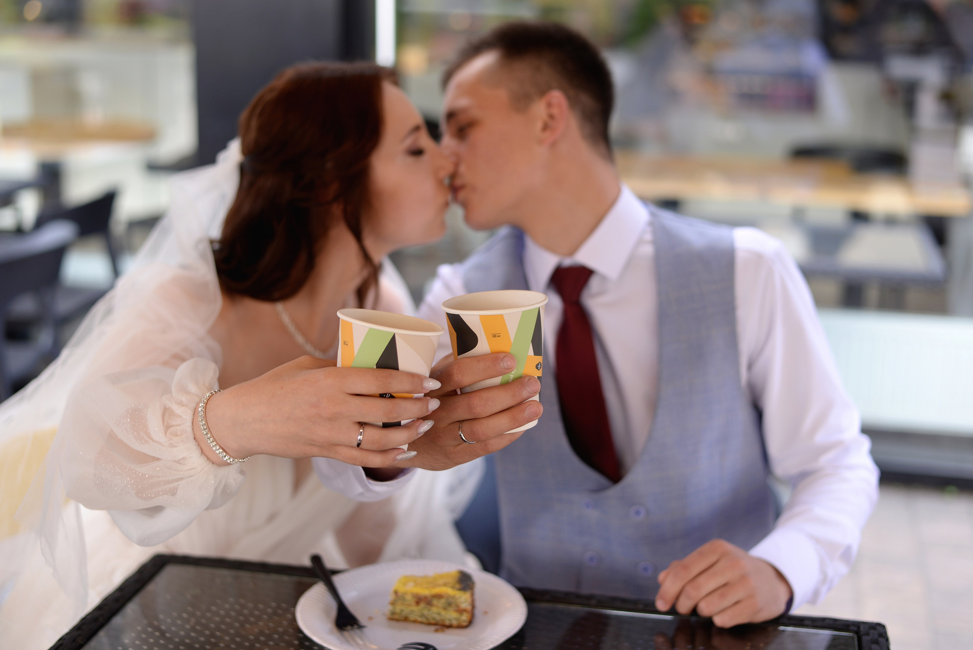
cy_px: 325
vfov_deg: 27.0
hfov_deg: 39.6
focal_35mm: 50
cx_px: 486
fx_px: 1352
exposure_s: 1/125
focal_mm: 50
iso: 160
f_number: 2.2
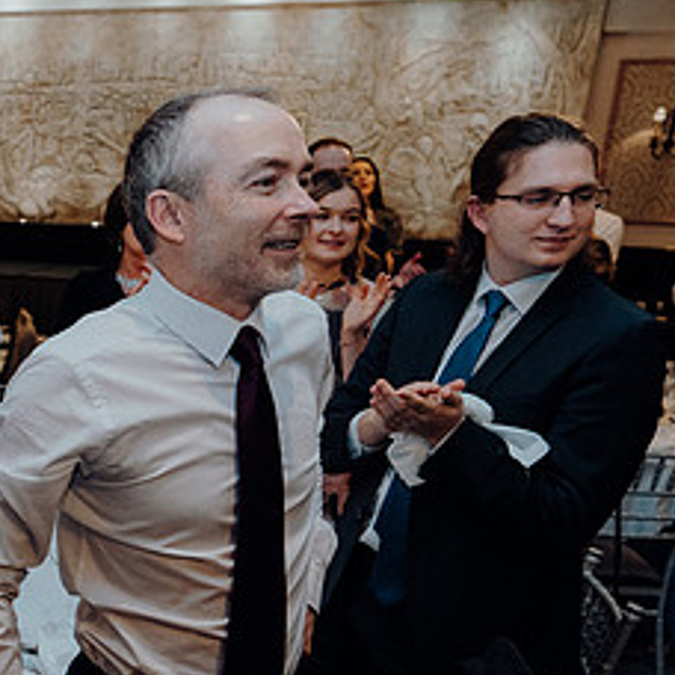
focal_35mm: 52
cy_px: 484
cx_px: -172
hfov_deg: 27.9
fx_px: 1147
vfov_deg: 32.3
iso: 2500
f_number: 3.5
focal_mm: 24
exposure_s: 1/160
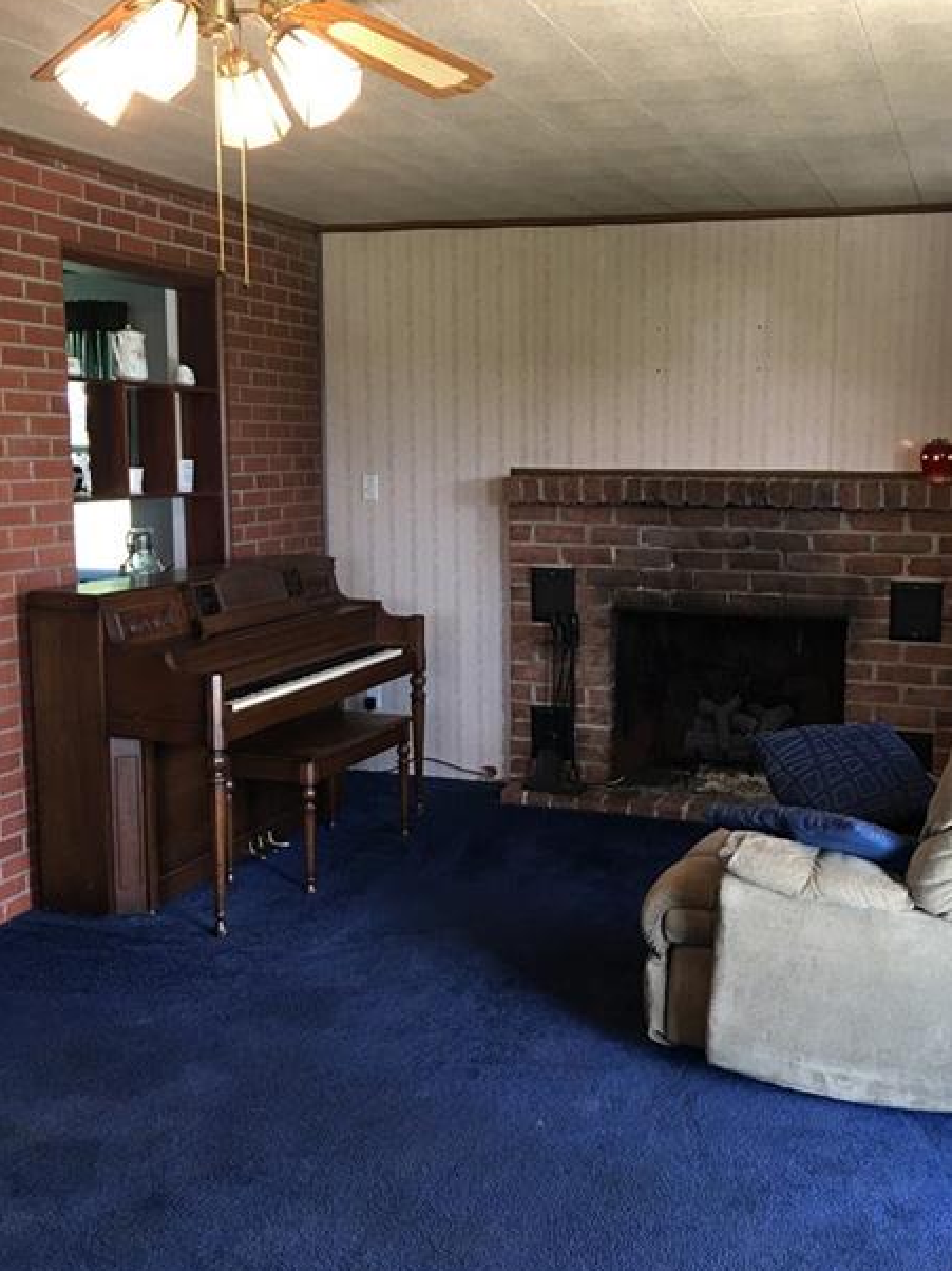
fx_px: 1358
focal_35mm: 37
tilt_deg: -8.1
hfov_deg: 38.5
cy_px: 657
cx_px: 570
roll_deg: -0.2
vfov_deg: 50.1
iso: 32
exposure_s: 1/15
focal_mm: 4.15
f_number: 2.2
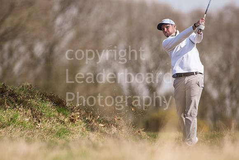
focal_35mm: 450
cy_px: 80
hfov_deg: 4.6
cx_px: 120
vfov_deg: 3.1
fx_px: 2988
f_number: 4
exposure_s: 1/3200
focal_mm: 300
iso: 400
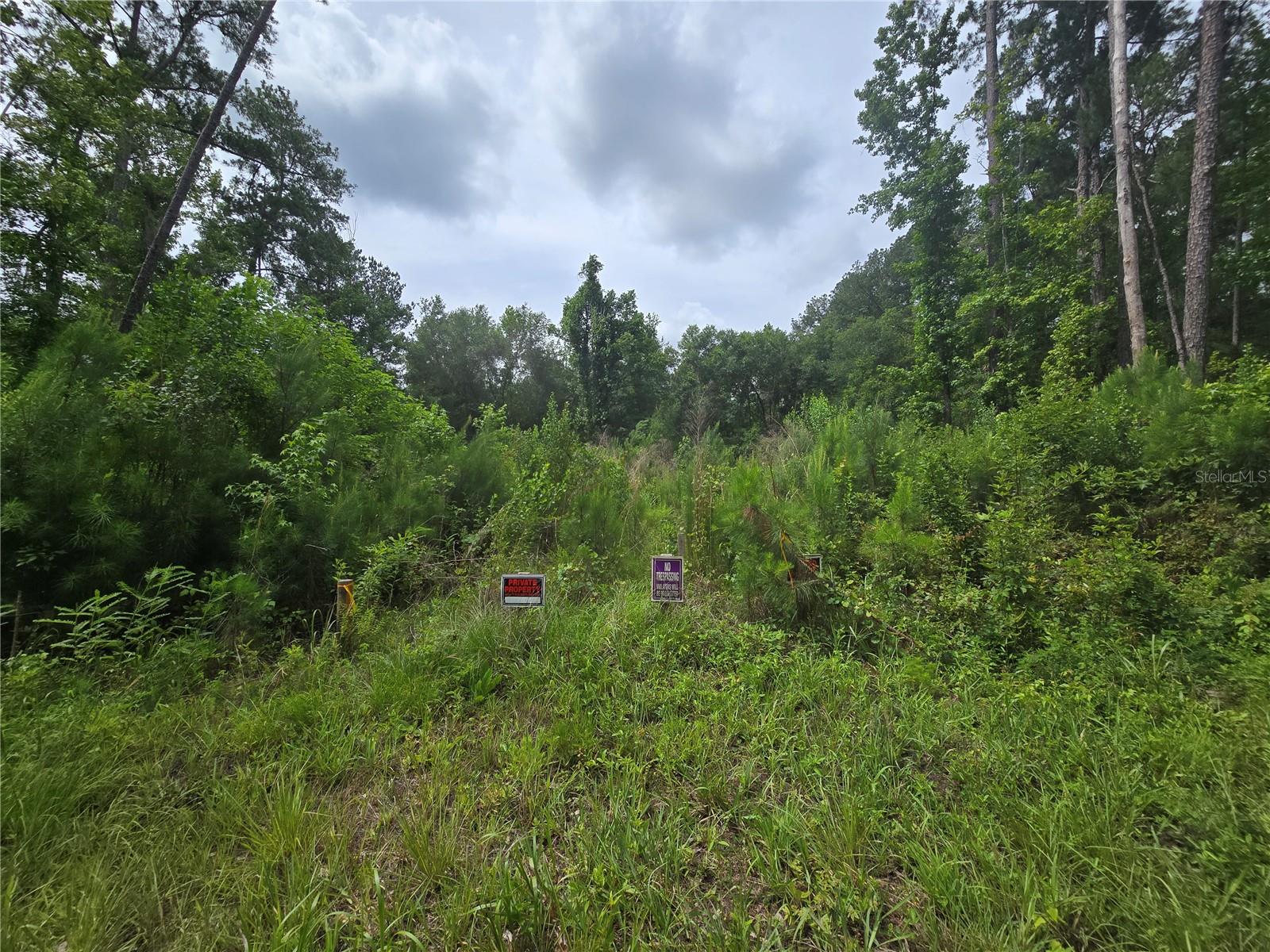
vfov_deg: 89.9
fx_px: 477
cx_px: 635
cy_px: 476
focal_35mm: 13
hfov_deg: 106.2
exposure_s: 1/2456
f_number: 2.2
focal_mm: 2.2
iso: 50
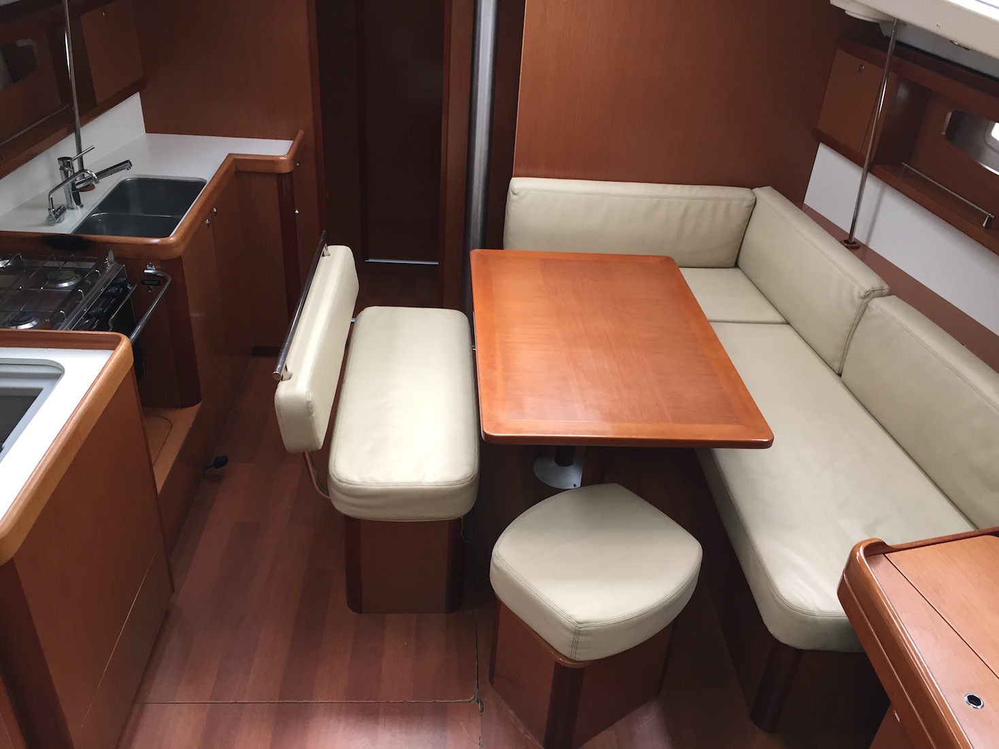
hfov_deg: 61.7
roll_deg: -4.6
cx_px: 500
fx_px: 837
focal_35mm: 29
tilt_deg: -32.4
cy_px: 374
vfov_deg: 48.2
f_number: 2.2
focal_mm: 4.15
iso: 40
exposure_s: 1/33
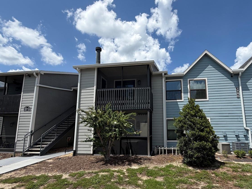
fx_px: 146
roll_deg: +0.0
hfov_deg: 81.1
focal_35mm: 20
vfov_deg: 65.6
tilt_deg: +9.0
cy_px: 109
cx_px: 146
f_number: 2.2
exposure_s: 1/1001
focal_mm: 2.22
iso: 20
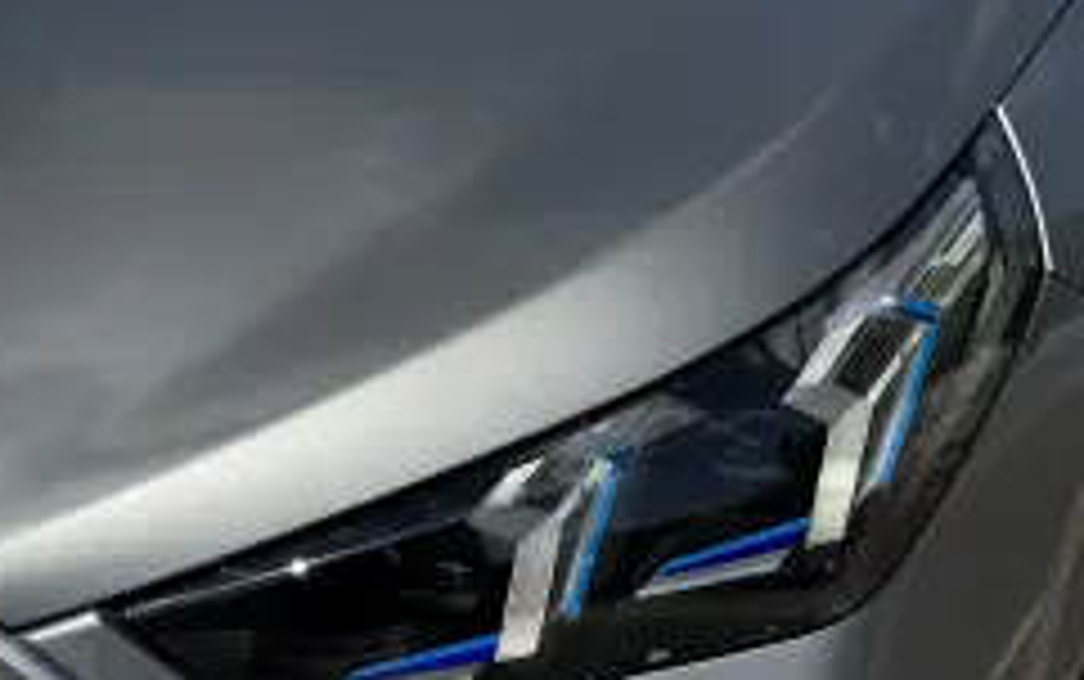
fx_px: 2247
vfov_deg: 17.2
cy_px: 441
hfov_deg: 27.1
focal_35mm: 76
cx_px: 634
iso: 64
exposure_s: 1/7937
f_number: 1.78
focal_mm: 6.76
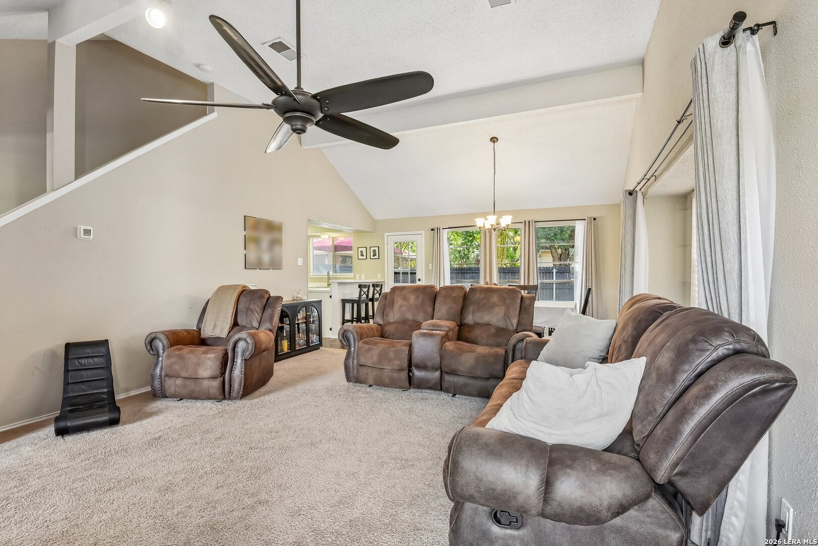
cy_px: 273
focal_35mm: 17
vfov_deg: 70.4
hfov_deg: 93.3
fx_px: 386
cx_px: 409
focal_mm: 17
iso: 1800
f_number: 8
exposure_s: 1/20
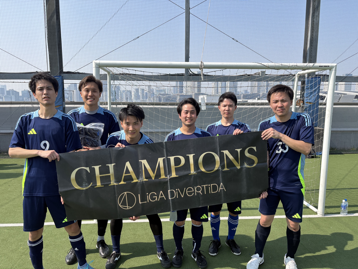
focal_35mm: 26
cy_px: 134
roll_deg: +0.5
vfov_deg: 53.1
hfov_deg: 67.3
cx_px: 179
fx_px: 269
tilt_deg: -7.9
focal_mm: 5.96
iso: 50
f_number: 1.6
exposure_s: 1/2141
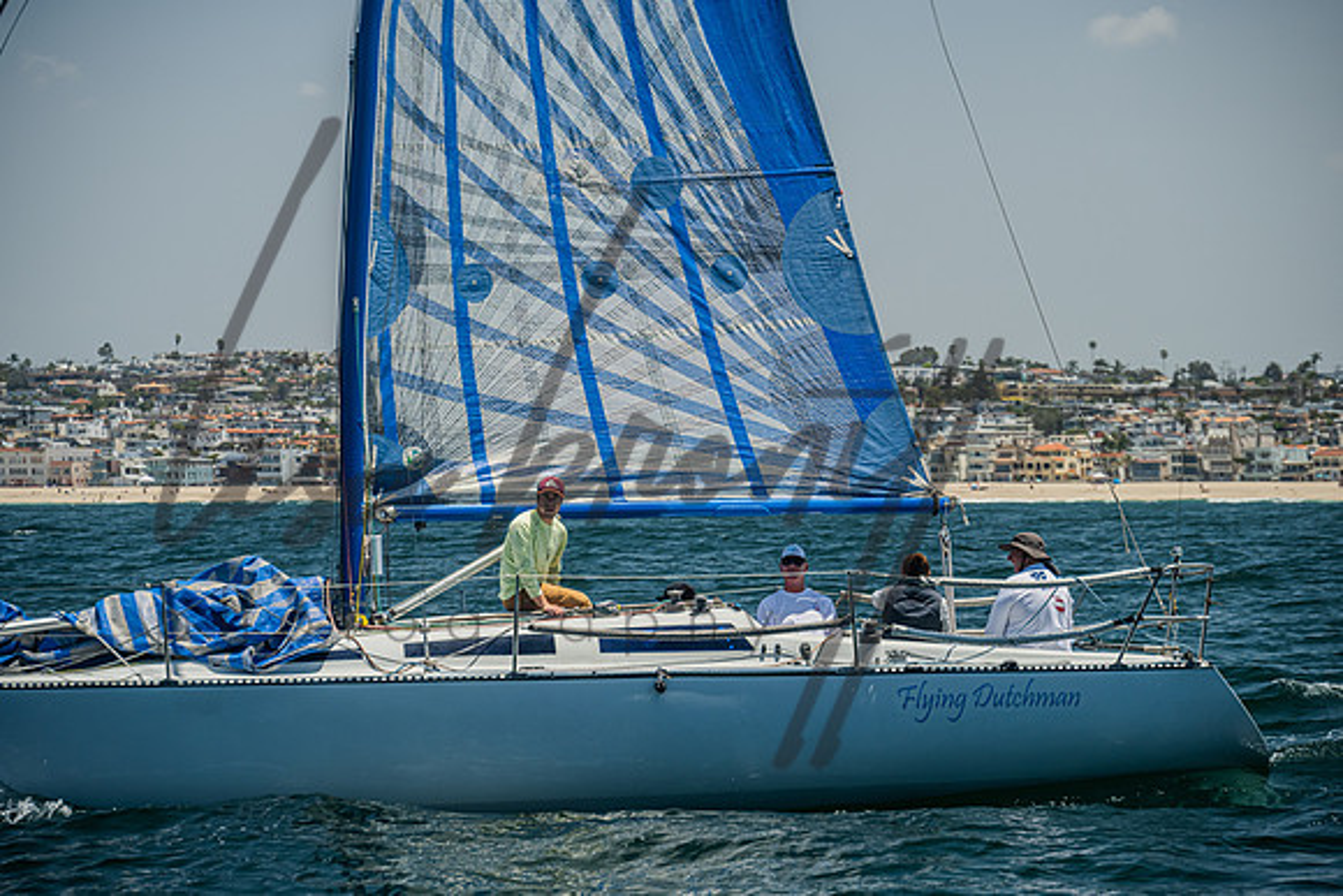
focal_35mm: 155
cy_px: 448
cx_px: 684
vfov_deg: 8.9
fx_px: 5776
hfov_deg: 13.3
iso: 320
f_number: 6.3
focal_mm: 150
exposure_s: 1/800
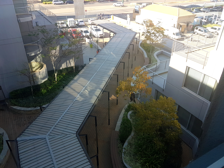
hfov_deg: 67.3
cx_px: 112
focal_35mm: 26
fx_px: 168
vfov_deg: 53.1
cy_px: 84
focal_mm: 4.2
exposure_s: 1/170
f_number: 1.7
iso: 40
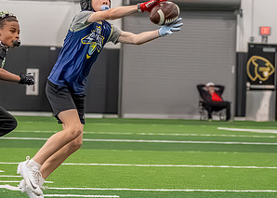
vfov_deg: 6.2
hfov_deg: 8.6
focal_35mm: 233
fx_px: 1833
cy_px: 48
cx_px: 30
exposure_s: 1/1000
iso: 6400
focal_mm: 70
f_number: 2.8
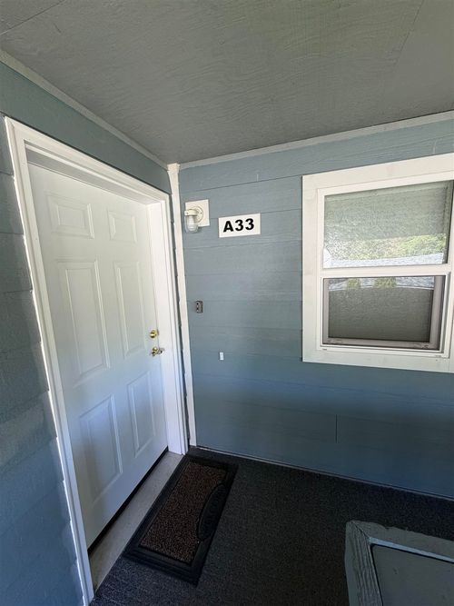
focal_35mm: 14
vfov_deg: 102.1
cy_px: 303
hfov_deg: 85.7
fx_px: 245
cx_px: 227
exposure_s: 1/121
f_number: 2.2
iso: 160
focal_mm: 2.22
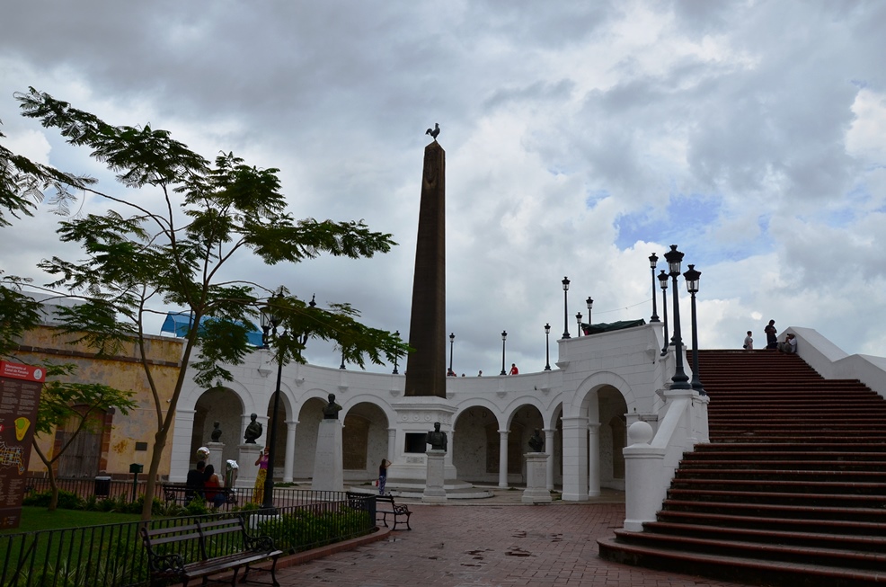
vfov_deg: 47.7
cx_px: 443
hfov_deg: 67.5
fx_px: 663
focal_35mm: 27
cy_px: 294
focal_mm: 18
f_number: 7.1
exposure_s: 1/1000
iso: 200
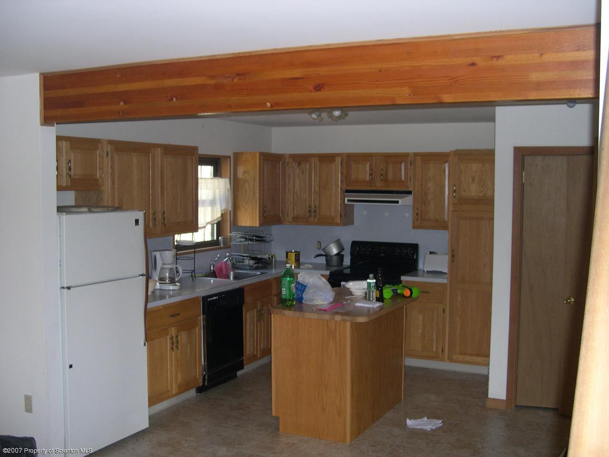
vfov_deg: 37.7
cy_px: 228
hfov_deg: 49.0
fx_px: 669
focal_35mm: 38
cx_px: 304
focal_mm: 8
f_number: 2.8
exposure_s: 1/60
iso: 191
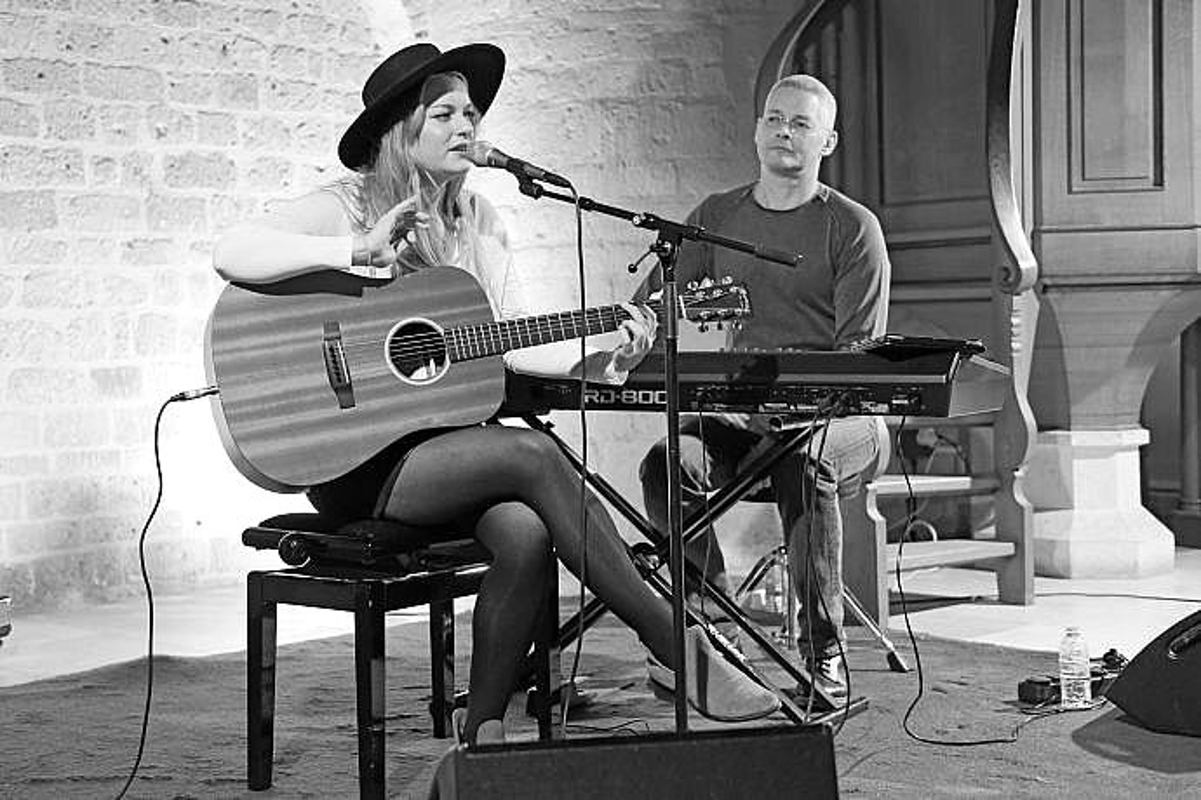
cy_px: 400
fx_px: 1601
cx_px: 600
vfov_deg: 28.1
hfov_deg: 41.1
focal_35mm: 48
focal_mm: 48
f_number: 3.2
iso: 3200
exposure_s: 1/125
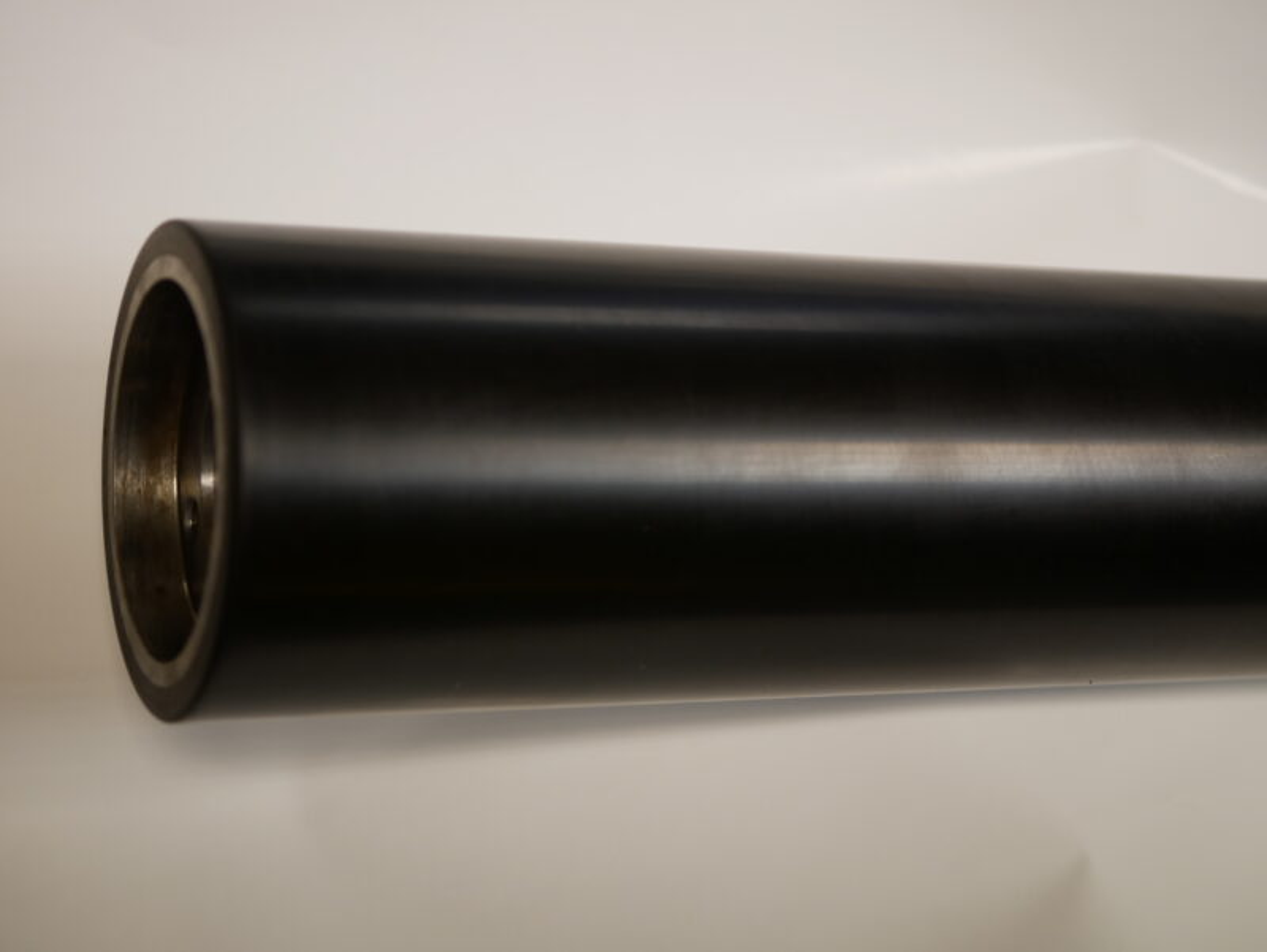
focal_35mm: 60
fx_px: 2197
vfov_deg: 24.4
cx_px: 634
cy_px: 476
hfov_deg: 32.2
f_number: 2.8
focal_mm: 30
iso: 400
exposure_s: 1/60
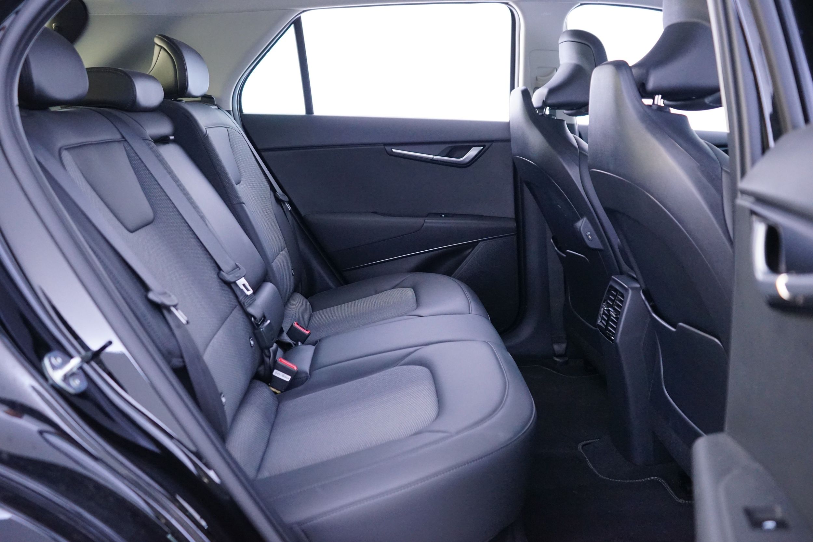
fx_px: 700
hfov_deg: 60.3
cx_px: 406
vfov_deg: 42.3
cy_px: 271
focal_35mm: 31
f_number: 4
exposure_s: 1/15
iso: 3200
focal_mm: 31
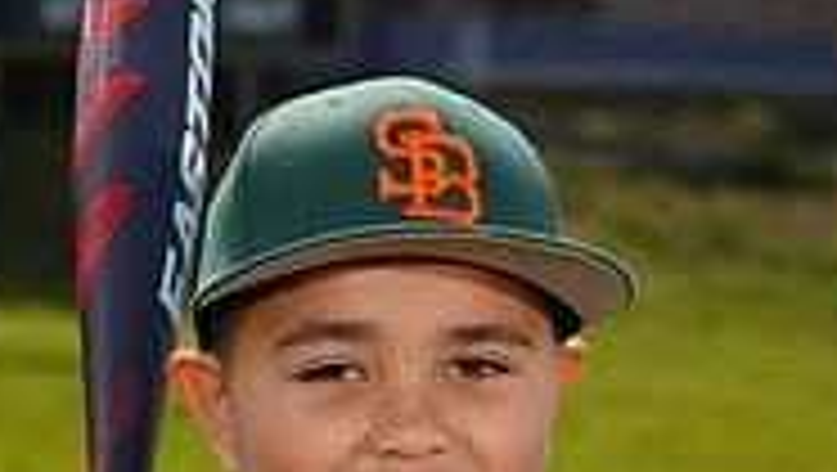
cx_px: 191
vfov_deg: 3.7
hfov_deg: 6.6
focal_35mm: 326
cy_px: 607
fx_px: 7241
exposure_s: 1/160
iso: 80
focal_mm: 100
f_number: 9
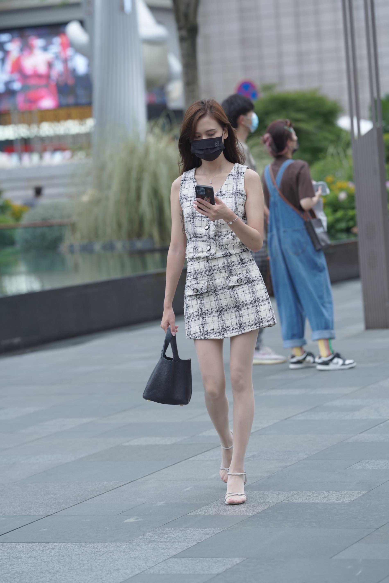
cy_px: 292
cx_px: 194
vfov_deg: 15.2
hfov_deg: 10.2
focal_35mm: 135
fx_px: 2188
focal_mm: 135
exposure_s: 1/500
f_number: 4
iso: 400
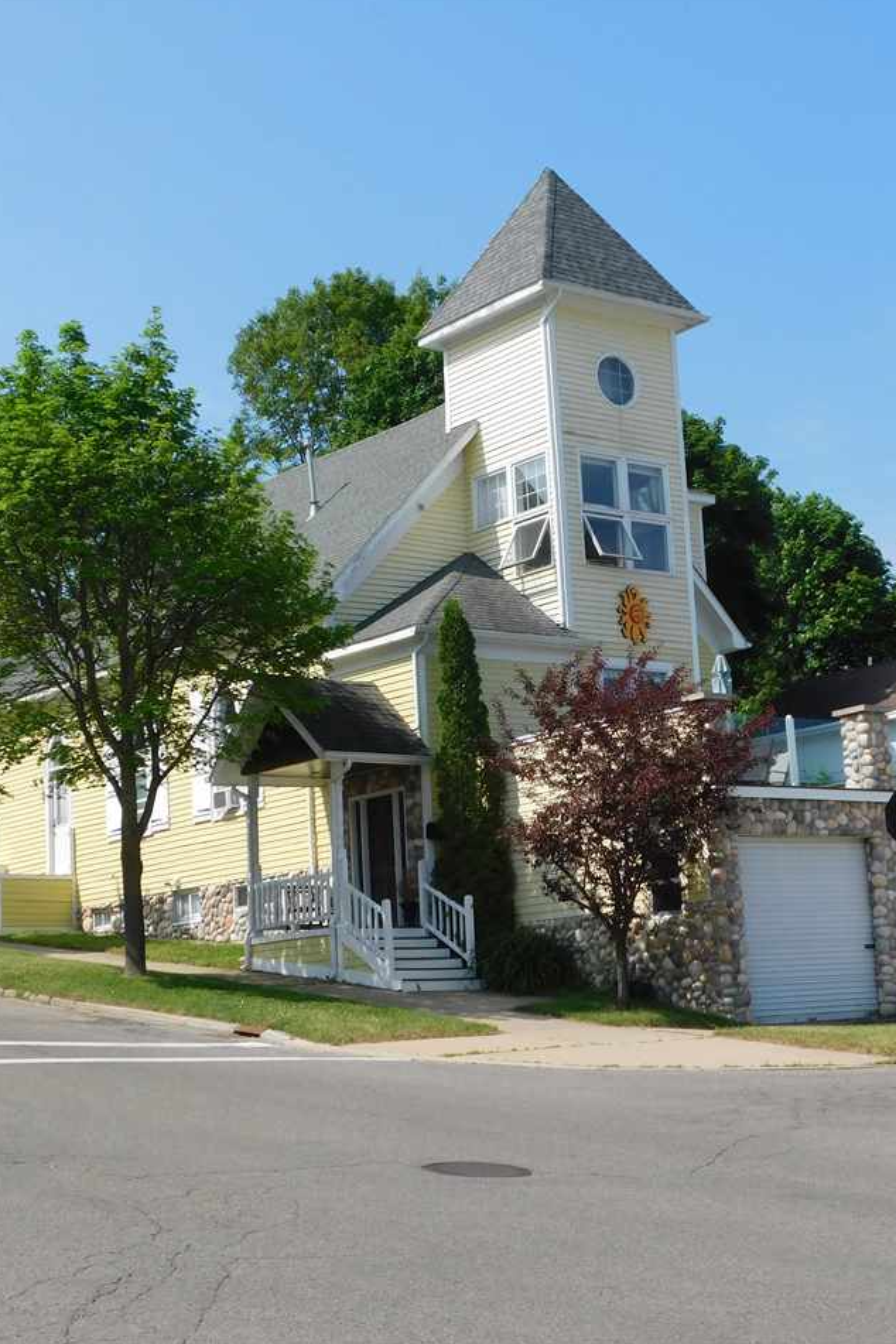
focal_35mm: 56
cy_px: 668
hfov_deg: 24.2
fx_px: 2091
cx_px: 466
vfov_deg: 35.6
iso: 125
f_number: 3.6
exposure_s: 1/1250
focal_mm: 7.1
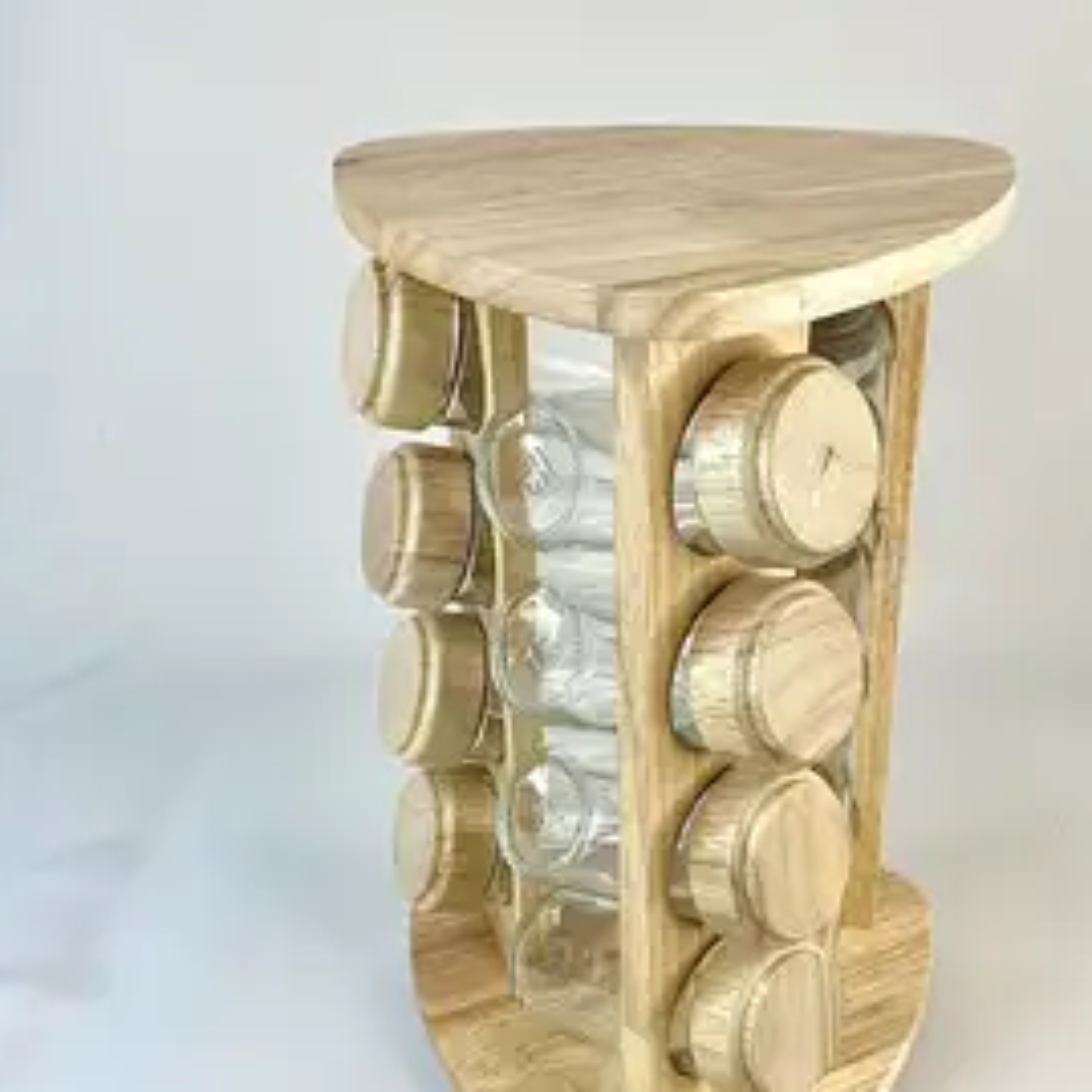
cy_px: 670
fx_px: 1463
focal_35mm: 41
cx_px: 662
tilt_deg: -26.9
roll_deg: +0.2
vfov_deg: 40.7
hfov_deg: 40.7
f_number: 1.8
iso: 32
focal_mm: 4.25
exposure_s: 1/437
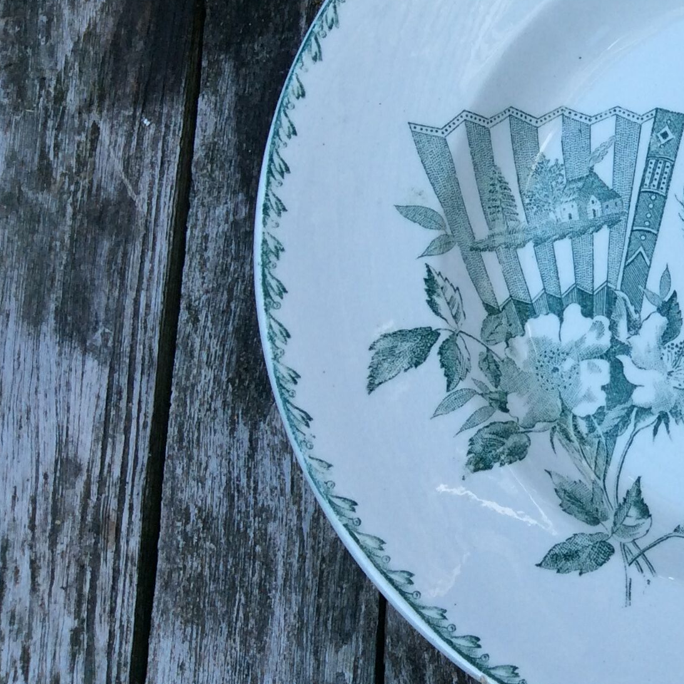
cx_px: 768
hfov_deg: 23.9
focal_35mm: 67
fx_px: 1498
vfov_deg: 25.6
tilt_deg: -69.3
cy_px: 227
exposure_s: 1/384
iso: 32
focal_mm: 3.3
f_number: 2.4
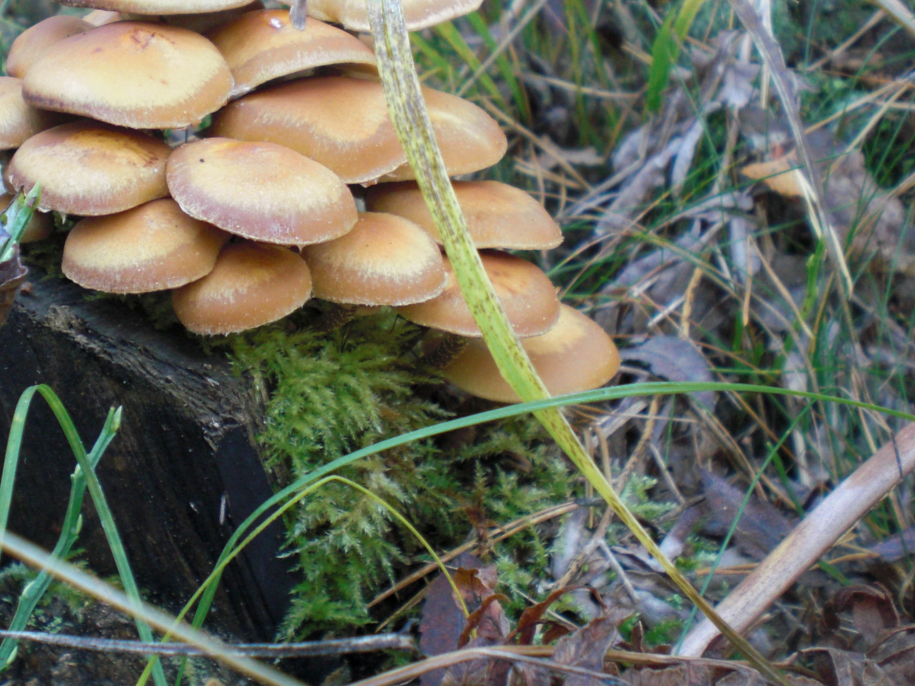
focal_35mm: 55
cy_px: 235
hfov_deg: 34.4
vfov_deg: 26.4
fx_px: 1454
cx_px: 262
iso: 200
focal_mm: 6.3
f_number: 3.1
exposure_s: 1/40
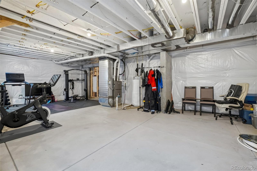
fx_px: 107
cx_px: 128
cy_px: 86
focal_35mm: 15
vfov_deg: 77.3
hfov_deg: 100.4
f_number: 8
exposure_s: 1/2.5
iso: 400
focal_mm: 10
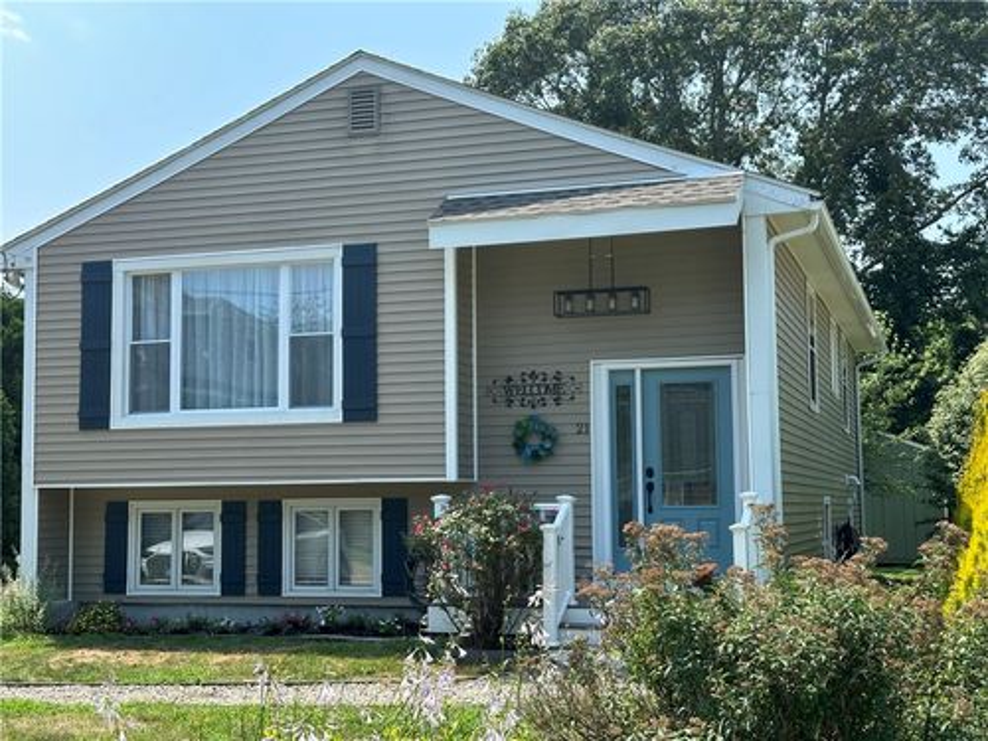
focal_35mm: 48
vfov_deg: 30.3
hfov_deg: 39.7
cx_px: 494
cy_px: 370
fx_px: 1370
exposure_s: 1/1848
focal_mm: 6.86
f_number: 1.78
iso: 64
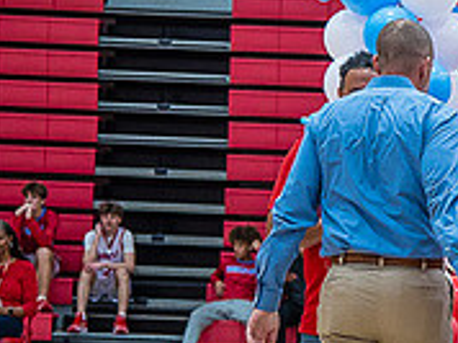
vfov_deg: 7.2
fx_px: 2735
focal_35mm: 207
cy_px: 199
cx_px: 615
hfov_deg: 9.4
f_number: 4
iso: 2000
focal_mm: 66
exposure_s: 1/320
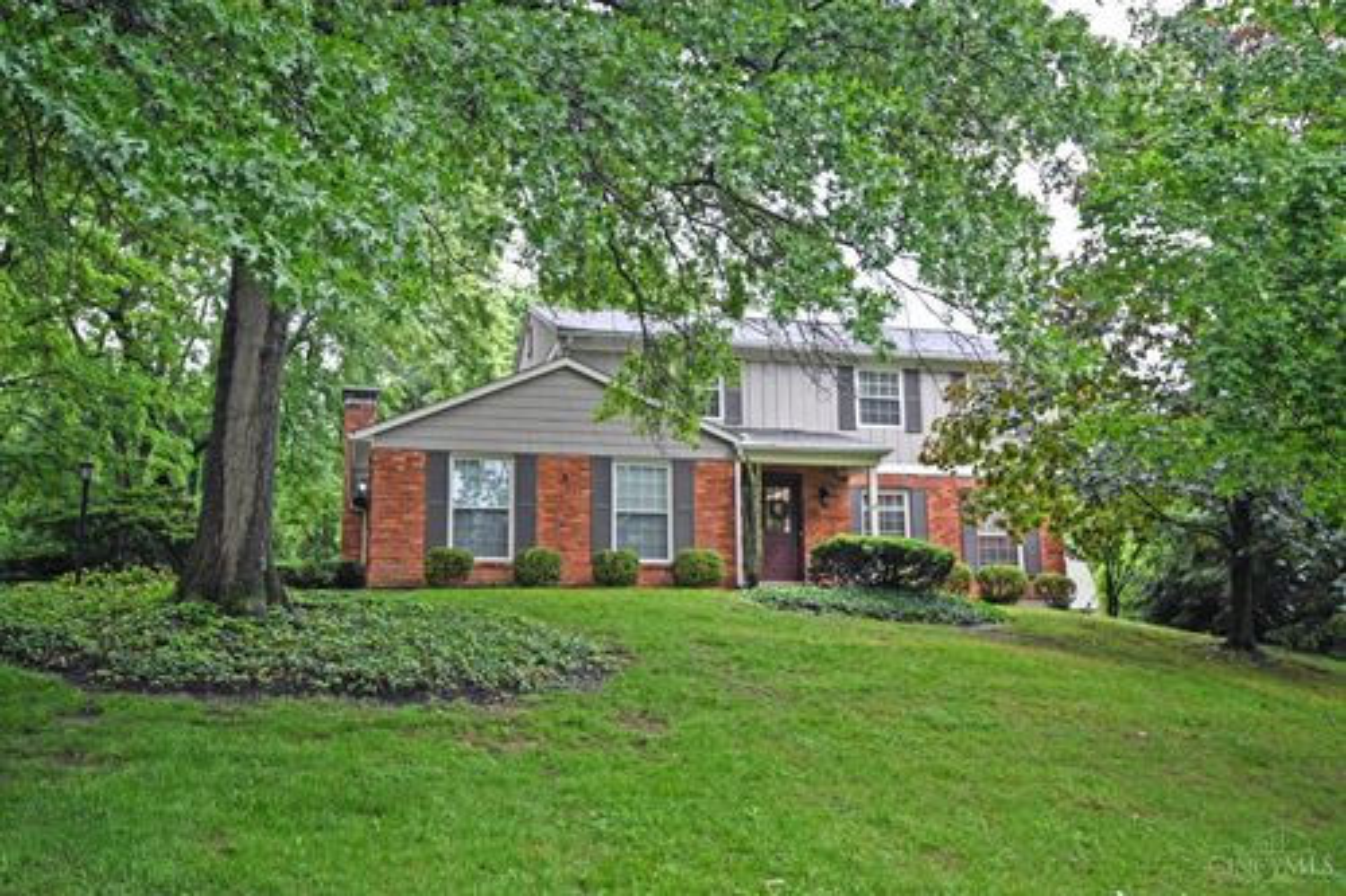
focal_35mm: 30
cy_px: 448
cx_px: 673
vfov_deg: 43.6
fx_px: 1121
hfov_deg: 61.9
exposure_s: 1/125
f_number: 4
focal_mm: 30
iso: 400
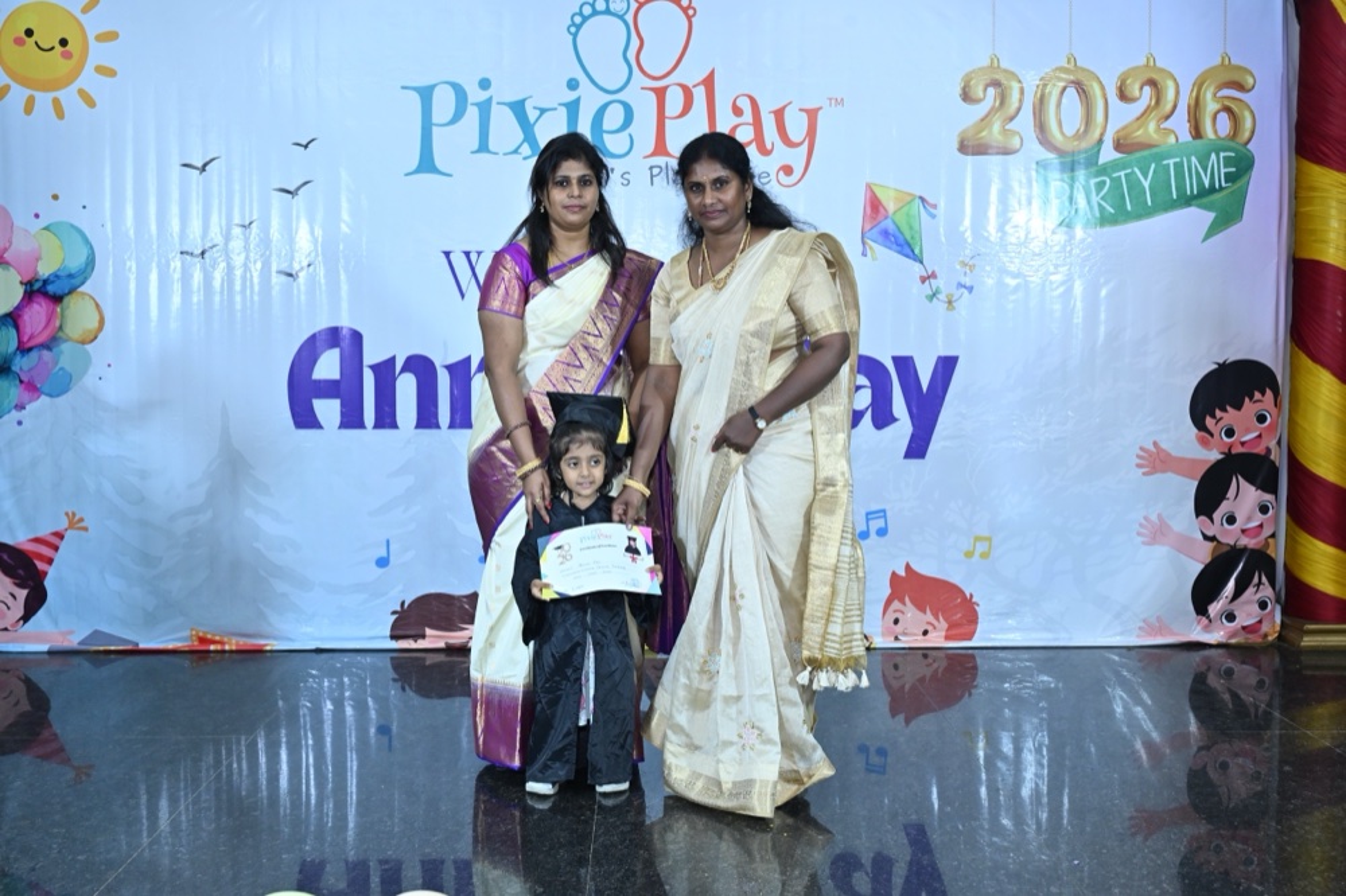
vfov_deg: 35.9
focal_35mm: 37
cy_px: 448
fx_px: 1383
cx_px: 673
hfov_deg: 51.9
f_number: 7.1
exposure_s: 1/160
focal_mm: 37
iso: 1600
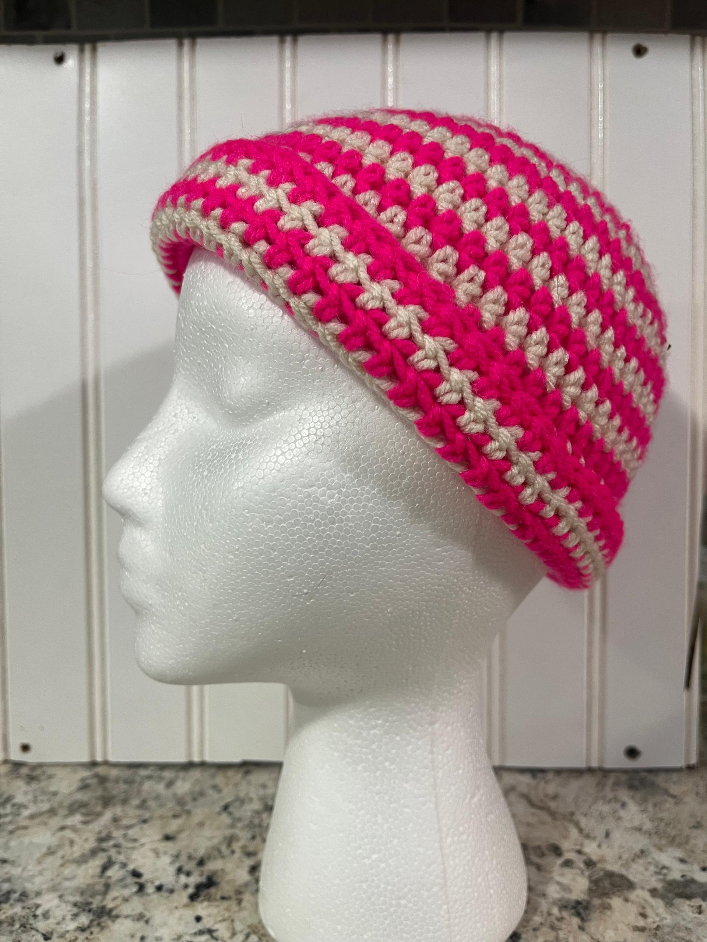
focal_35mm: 26
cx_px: 354
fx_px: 708
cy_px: 471
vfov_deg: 67.3
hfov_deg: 53.1
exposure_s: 1/60
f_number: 1.6
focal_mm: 5.1
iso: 80
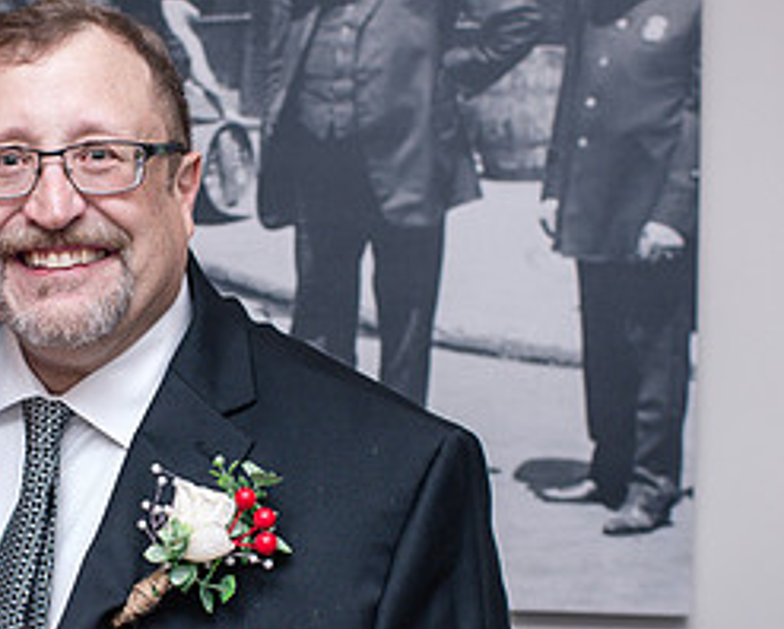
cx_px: 111
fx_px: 1788
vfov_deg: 19.9
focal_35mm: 77
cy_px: 411
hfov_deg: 24.2
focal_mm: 35
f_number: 3.5
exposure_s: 1/200
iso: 500
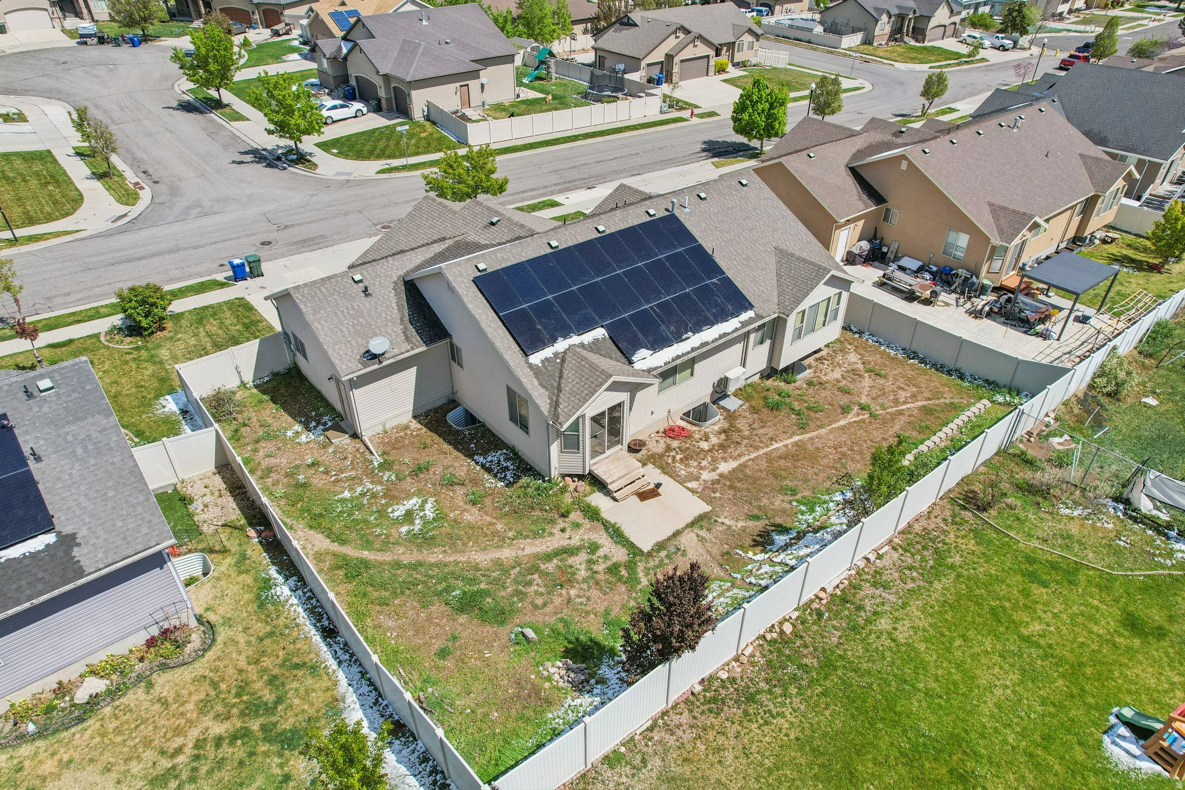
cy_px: 395
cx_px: 592
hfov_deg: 78.6
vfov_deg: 57.2
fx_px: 724
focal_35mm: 22
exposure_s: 1/3000
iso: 150
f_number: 2.8
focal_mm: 8.4
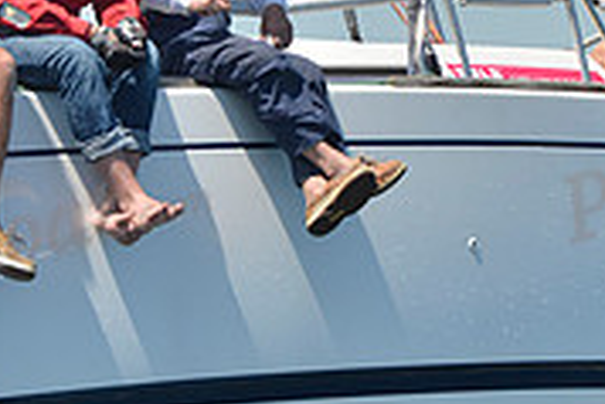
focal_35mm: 652
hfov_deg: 3.2
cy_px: 25
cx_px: 391
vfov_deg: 2.1
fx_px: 10966
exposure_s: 1/1250
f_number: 7.1
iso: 280
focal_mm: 200
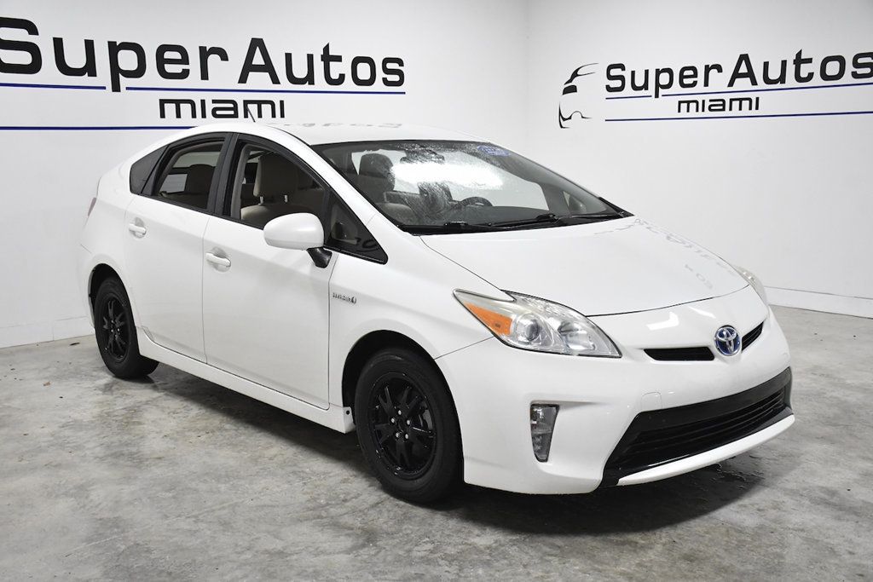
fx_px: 946
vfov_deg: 34.2
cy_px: 291
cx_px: 436
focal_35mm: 39
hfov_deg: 49.5
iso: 2500
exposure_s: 1/640
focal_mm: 26
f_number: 4.5
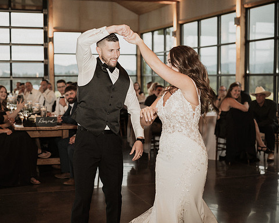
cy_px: 111
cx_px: 131
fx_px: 470
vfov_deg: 26.7
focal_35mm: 57
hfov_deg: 33.0
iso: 500
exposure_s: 1/100
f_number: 2.8
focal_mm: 50
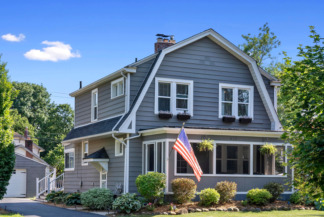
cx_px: 162
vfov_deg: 21.9
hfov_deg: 32.4
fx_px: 558
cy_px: 108
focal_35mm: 62
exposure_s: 1/320
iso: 640
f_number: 9
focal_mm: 62
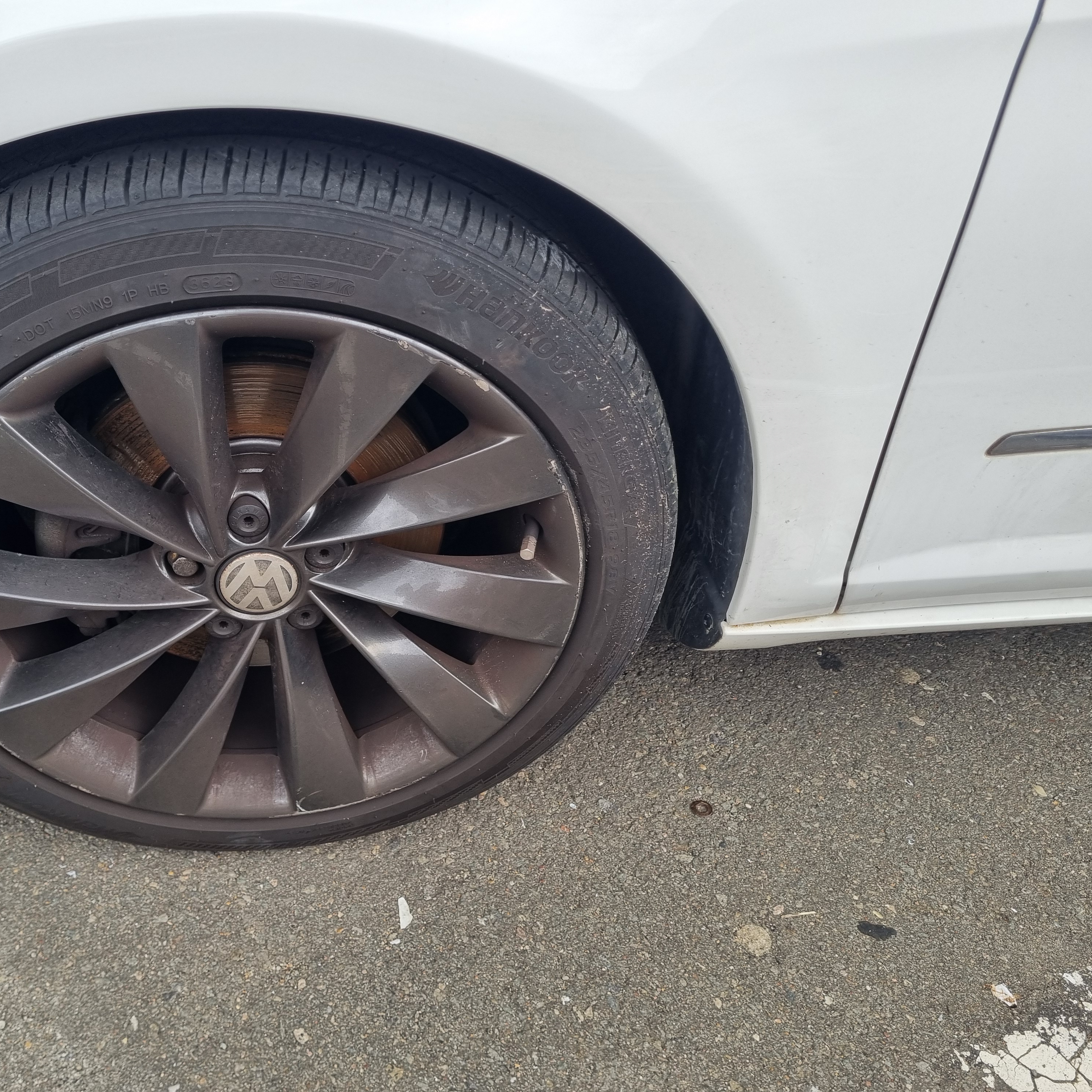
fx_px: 1106
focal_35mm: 31
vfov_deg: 52.5
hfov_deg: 51.5
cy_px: 545
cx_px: 358
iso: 50
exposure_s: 1/282
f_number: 1.8
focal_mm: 5.4
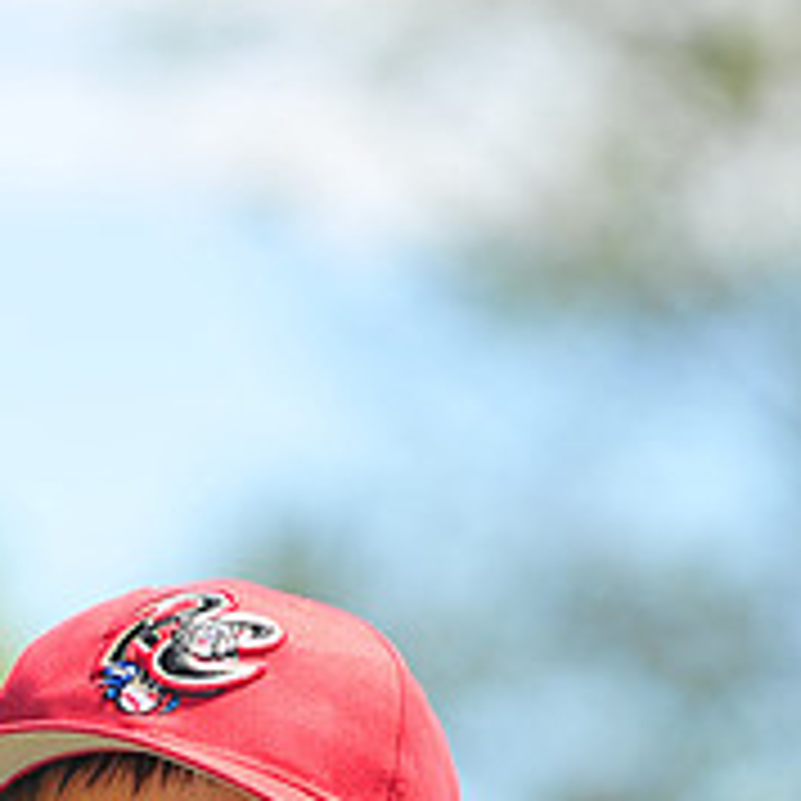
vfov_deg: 3.2
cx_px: 32
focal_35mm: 553
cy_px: 1170
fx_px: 14477
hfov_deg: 3.2
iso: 200
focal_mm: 200
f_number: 4.5
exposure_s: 1/640
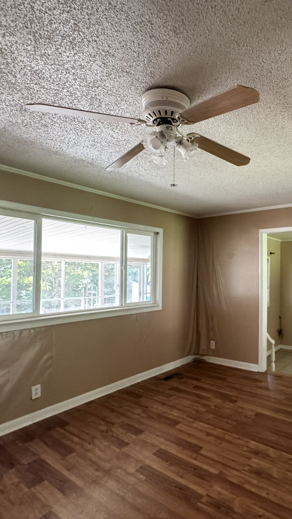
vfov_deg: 83.8
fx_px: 289
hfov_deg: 50.9
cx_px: 227
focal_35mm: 21
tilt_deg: +1.0
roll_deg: -0.4
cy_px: 267
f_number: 2.2
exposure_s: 1/60
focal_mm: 2.22
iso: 800
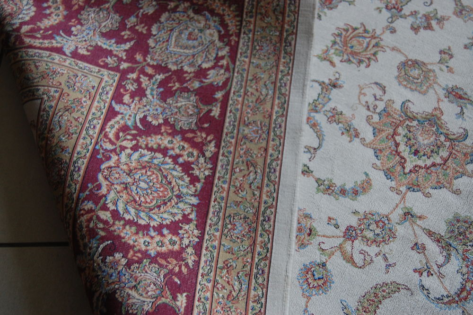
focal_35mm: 42
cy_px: 158
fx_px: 551
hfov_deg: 46.4
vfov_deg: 31.8
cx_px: 236
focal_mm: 28
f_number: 4.2
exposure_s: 1/30
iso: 560
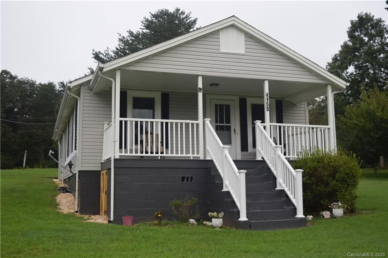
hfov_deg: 43.6
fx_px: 485
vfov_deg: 29.8
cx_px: 194
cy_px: 129
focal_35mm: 45
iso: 400
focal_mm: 30
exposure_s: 1/125
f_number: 5.6
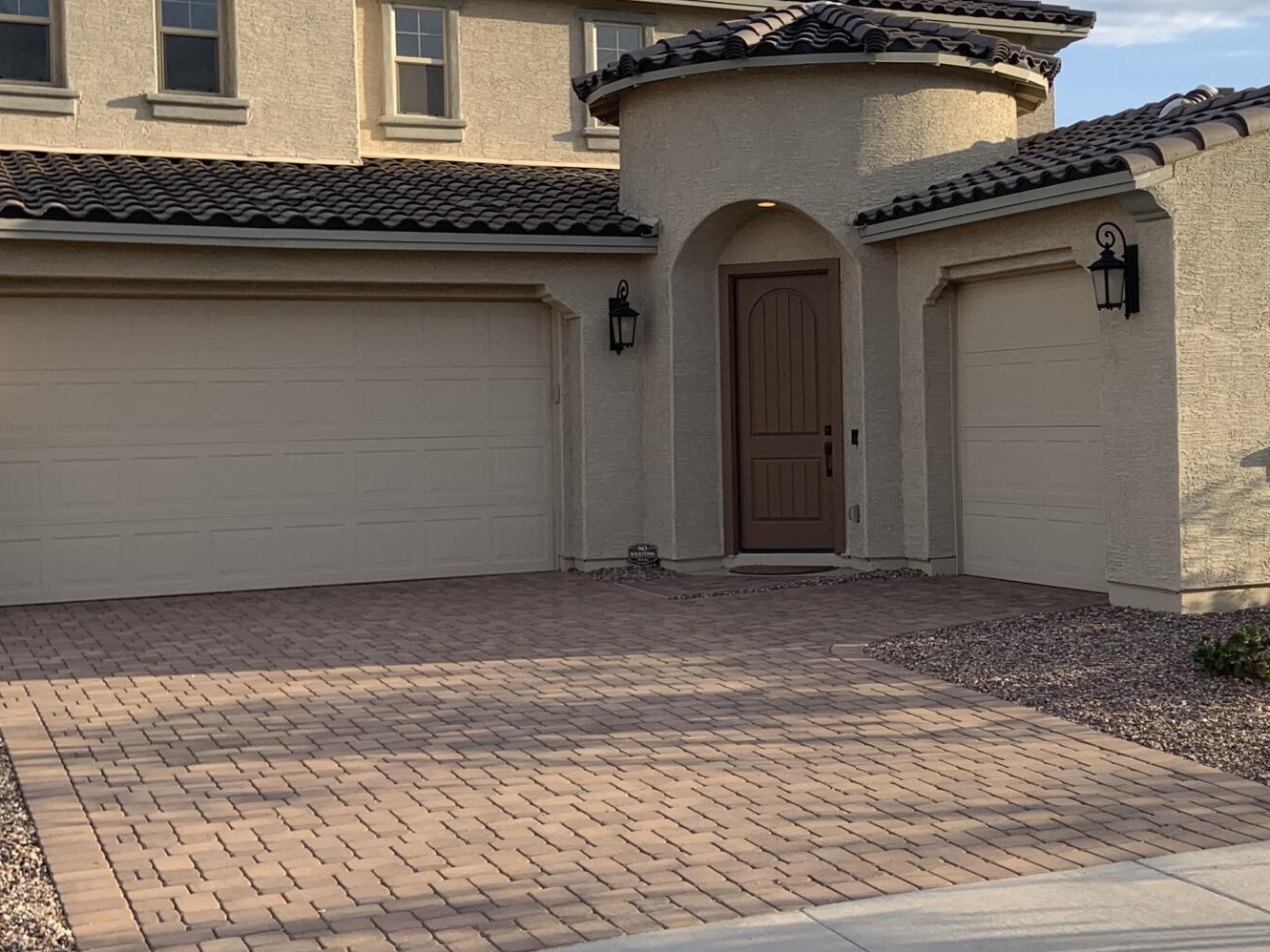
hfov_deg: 37.9
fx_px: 1834
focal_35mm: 50
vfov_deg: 29.1
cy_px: 420
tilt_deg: +0.8
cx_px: 798
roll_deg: +1.3
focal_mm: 4.25
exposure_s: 1/1235
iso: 25
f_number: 1.8
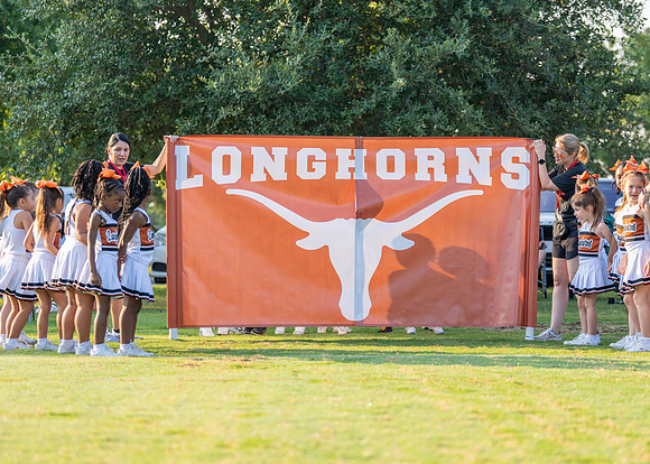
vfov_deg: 12.6
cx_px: 365
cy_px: 251
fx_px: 2102
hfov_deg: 17.6
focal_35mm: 114
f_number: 2.8
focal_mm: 100
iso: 400
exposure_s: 1/2000
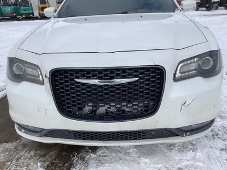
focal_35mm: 31
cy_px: 85
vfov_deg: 45.4
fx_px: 203
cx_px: 114
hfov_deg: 58.4
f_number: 2.4
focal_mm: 3.3
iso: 25
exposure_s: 1/1988
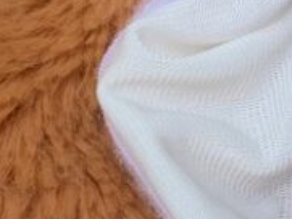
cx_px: 374
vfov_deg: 10.1
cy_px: 69
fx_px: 1241
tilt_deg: -74.2
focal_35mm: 147
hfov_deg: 13.0
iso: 25
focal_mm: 4.25
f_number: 1.8
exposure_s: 1/590
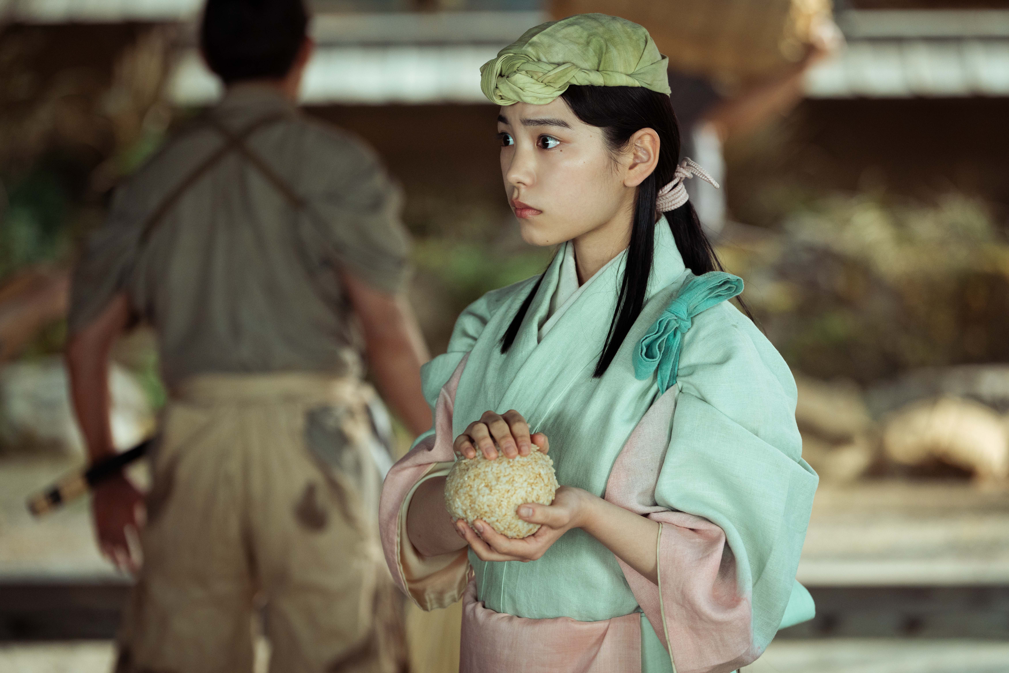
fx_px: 3952
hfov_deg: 14.6
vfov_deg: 9.7
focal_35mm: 141
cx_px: 504
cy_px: 336
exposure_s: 1/100
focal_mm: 141
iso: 1600
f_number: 3.2
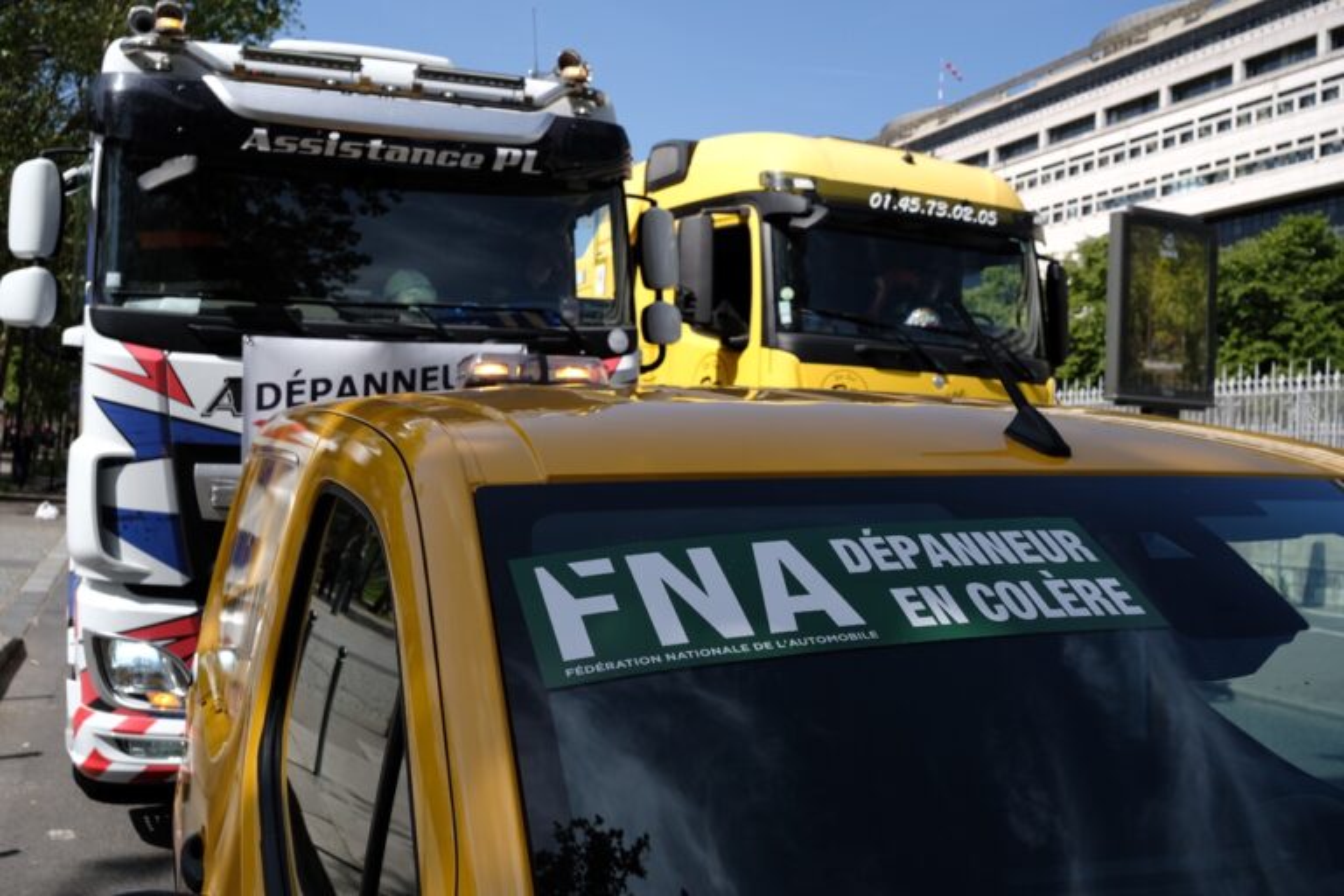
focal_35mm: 35
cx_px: 672
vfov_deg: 37.9
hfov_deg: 54.4
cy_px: 448
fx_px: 1307
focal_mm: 23
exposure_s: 1/550
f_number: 5.6
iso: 160
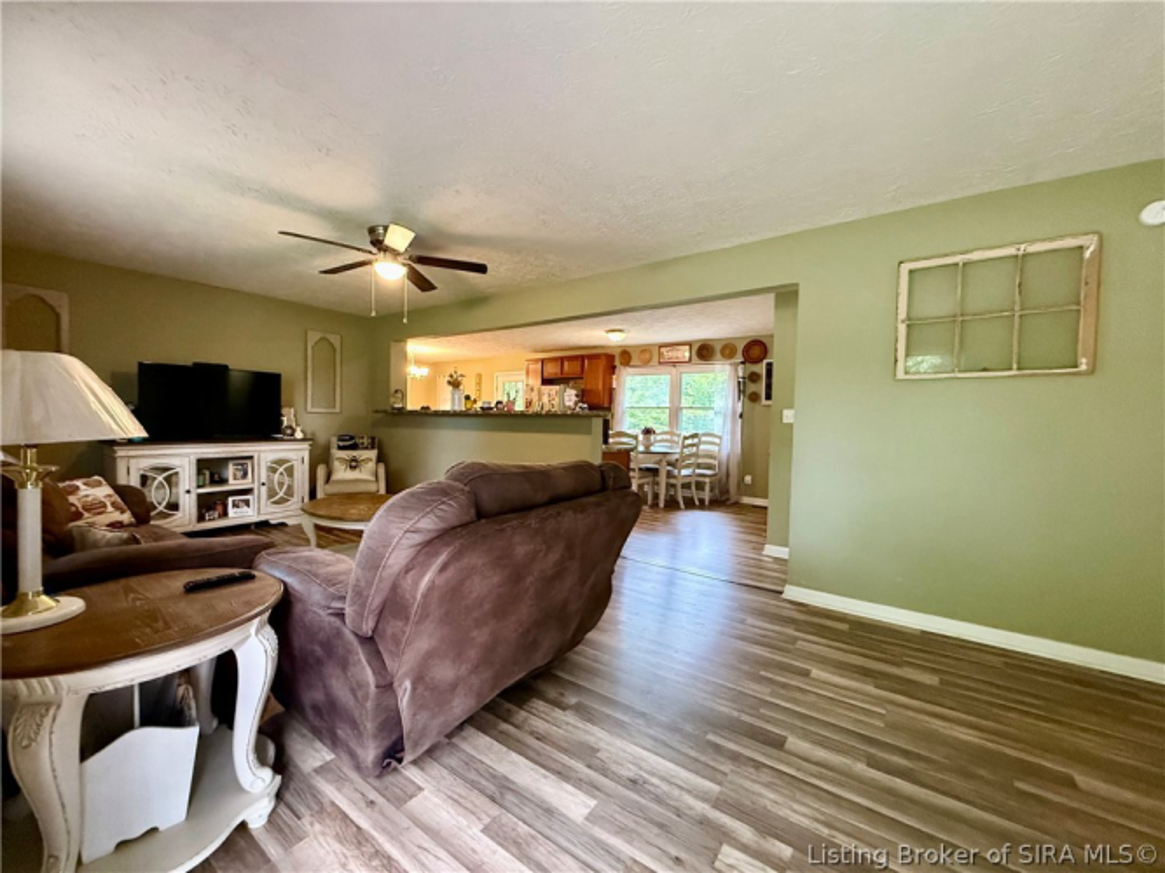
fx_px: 471
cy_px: 436
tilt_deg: -1.6
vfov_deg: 85.7
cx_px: 582
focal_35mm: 14
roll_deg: -0.9
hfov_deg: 102.1
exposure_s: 1/60
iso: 640
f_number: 2.2
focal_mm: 2.22
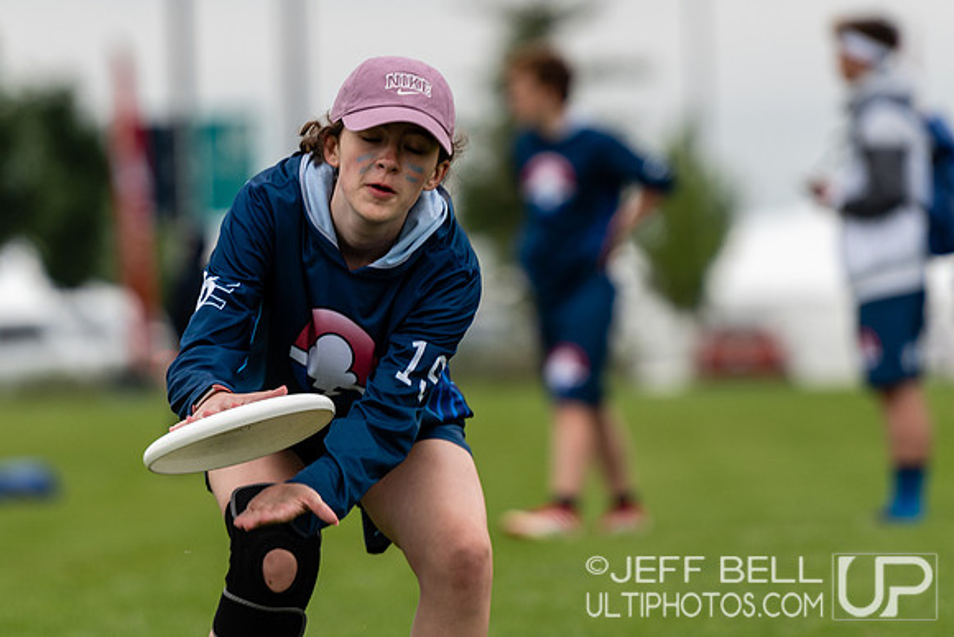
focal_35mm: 441
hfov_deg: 4.7
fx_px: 11676
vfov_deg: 3.1
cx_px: 477
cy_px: 169
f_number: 2.8
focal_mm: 200
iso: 110
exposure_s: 1/1000
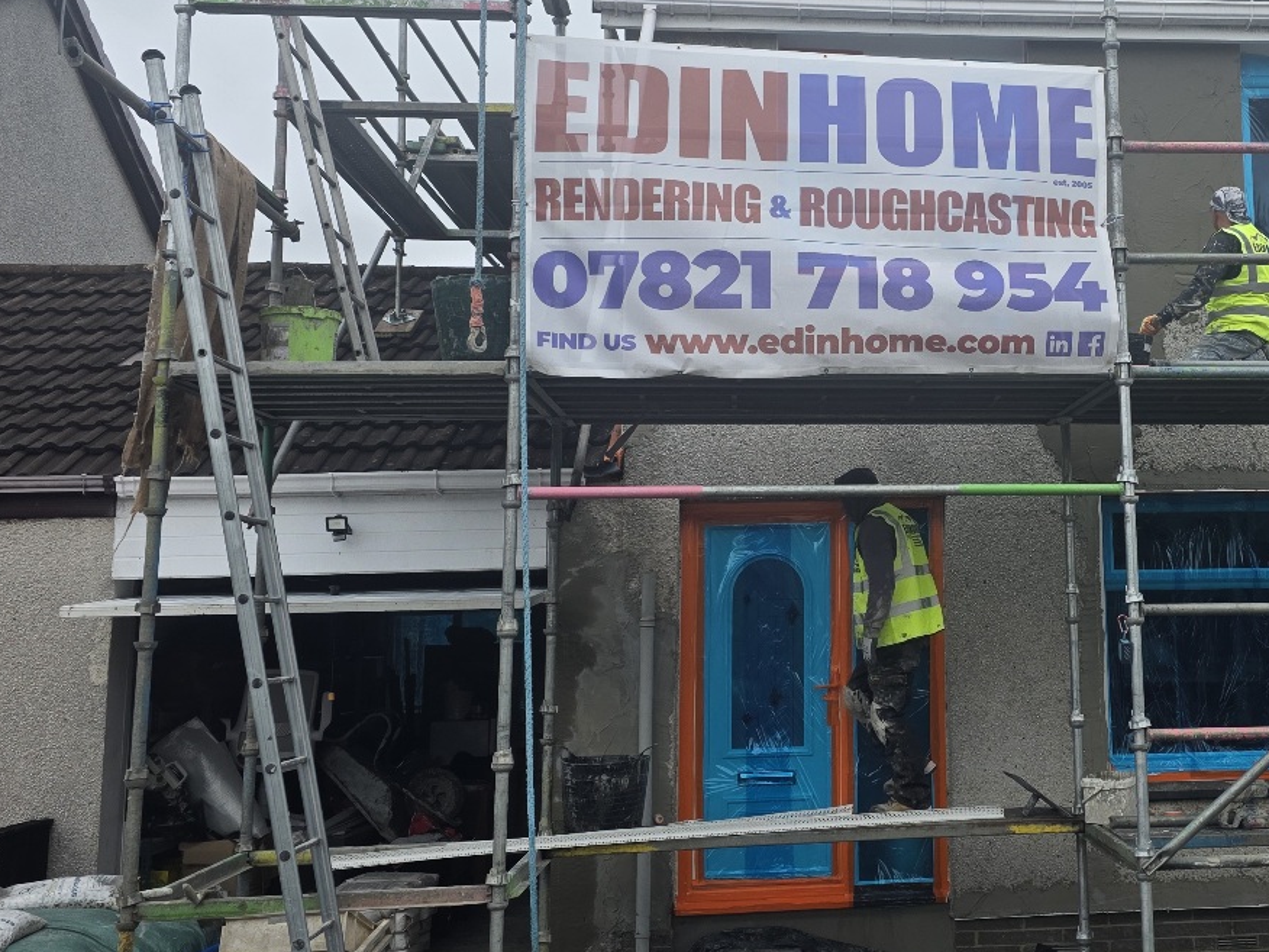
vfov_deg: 34.2
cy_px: 372
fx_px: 1540
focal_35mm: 42
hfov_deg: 43.2
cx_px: 966
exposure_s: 1/2000
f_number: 1.7
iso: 80
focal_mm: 6.3
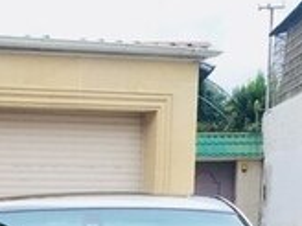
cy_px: 429
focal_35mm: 117
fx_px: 1021
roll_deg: +0.7
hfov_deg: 16.5
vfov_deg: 11.6
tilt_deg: -11.3
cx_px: 0
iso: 100
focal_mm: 4.15
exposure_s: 1/33
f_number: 2.2
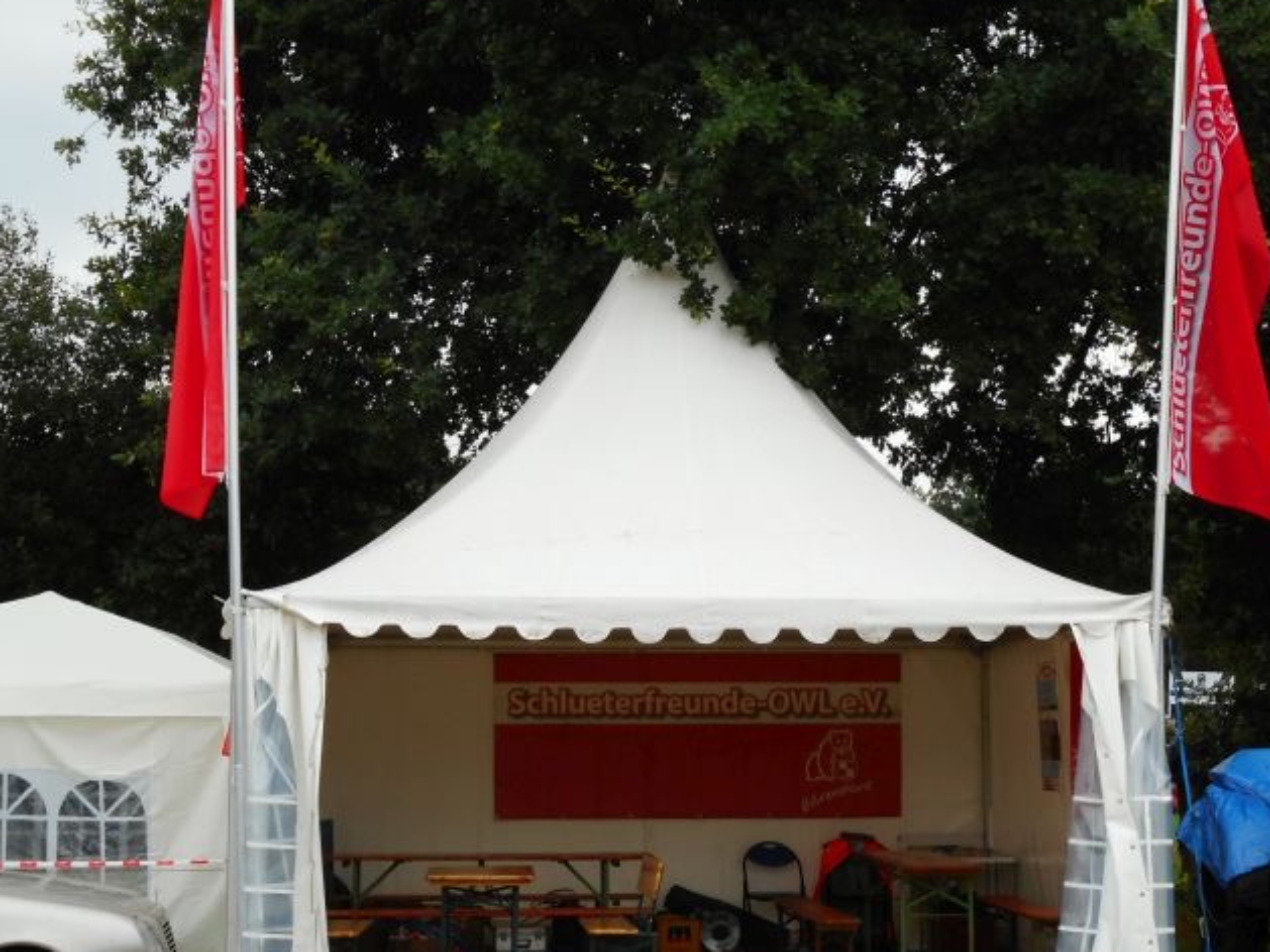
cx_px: 703
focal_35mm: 75
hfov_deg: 26.0
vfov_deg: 19.6
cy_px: 478
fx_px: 2752
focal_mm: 10.5
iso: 80
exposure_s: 1/100
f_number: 5.1
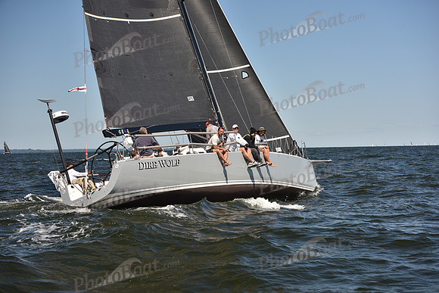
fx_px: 854
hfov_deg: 28.8
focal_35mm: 70
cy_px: 146
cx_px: 220
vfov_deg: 19.5
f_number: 4.5
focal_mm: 70
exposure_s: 1/1000
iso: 250
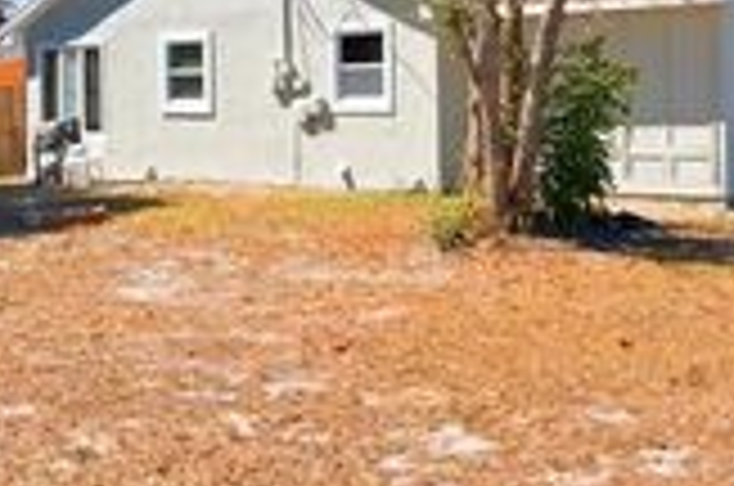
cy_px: 81
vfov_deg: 21.2
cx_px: 446
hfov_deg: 31.8
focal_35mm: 63
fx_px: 1282
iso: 100
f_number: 11
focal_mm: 16
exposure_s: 1/40
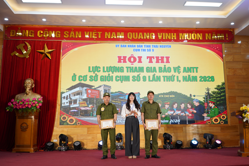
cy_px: 81
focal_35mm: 32
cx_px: 121
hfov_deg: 58.7
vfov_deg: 41.1
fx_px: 221
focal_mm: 21
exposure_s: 1/40
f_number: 4
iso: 100
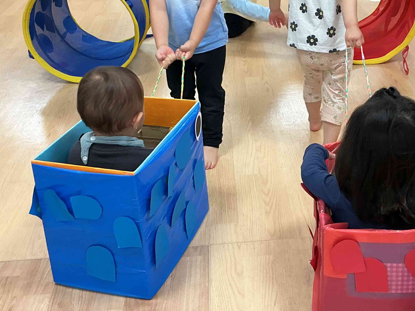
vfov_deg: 26.8
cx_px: 252
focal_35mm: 54
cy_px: 88
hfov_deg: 35.4
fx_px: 647
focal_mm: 3
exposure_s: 1/120
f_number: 1.8
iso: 50
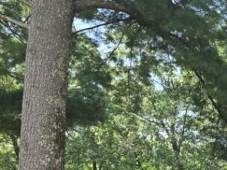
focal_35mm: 101
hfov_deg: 17.1
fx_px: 662
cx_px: 368
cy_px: 254
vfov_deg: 13.8
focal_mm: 6.3
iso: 16
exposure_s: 1/180
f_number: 1.7
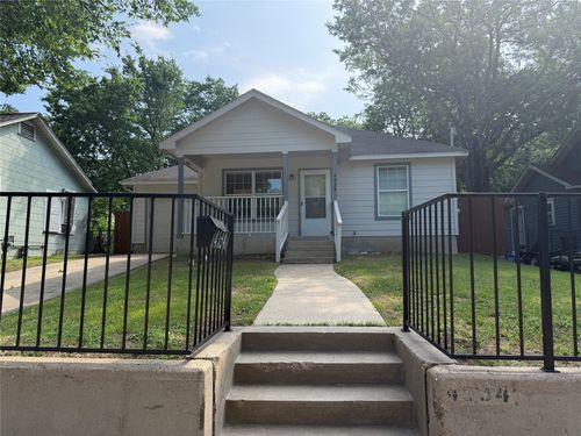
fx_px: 403
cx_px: 290
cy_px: 218
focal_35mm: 24
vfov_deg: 56.8
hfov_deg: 71.6
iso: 100
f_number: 1.78
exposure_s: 1/2370
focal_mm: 6.76
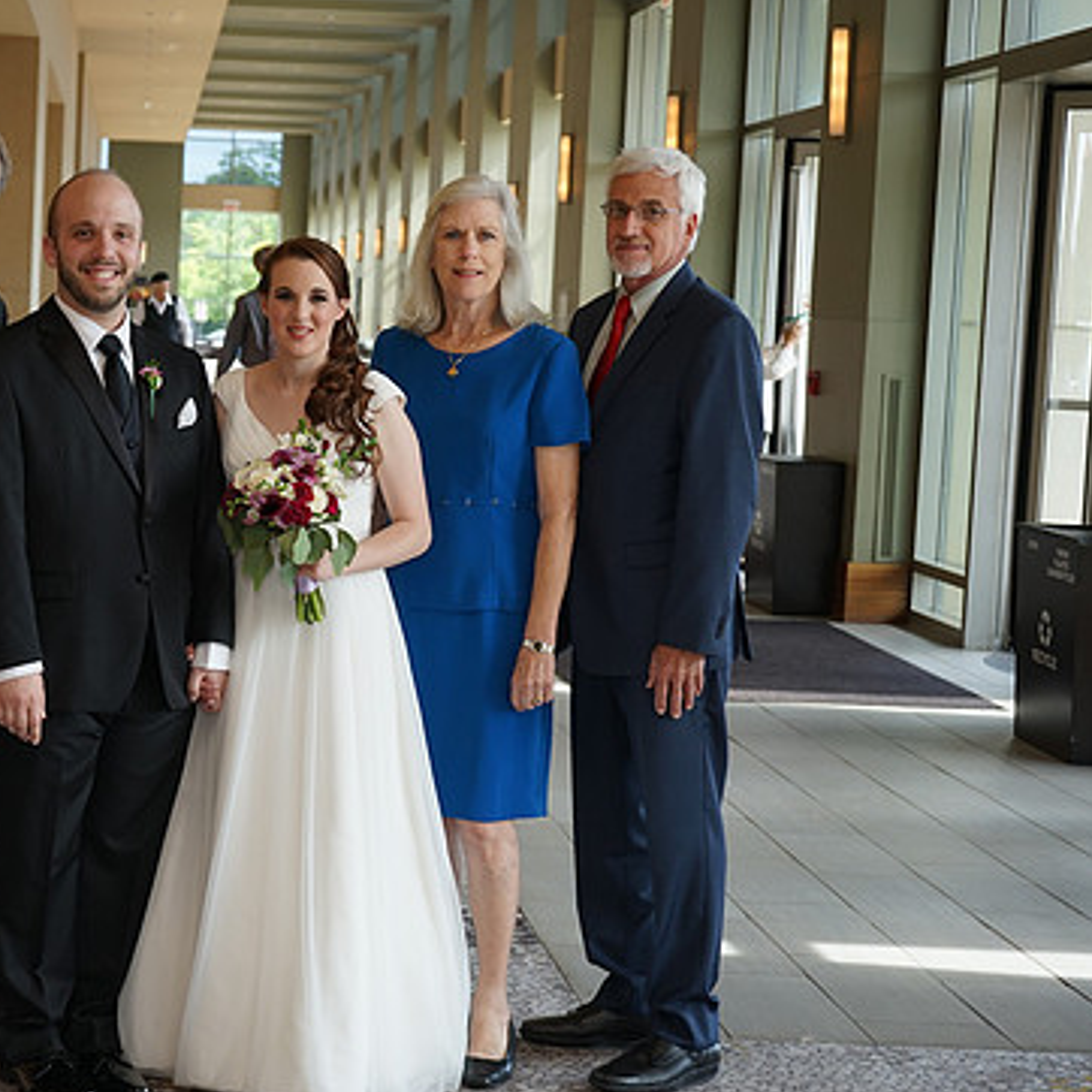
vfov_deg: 23.1
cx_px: 223
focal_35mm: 75
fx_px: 2677
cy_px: 523
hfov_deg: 22.7
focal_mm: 55
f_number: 5.6
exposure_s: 1/160
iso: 500
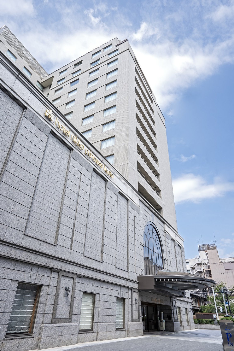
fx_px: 224
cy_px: 176
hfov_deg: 55.1
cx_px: 117
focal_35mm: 23
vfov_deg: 76.1
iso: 100
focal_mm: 23
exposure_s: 1/50
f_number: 11
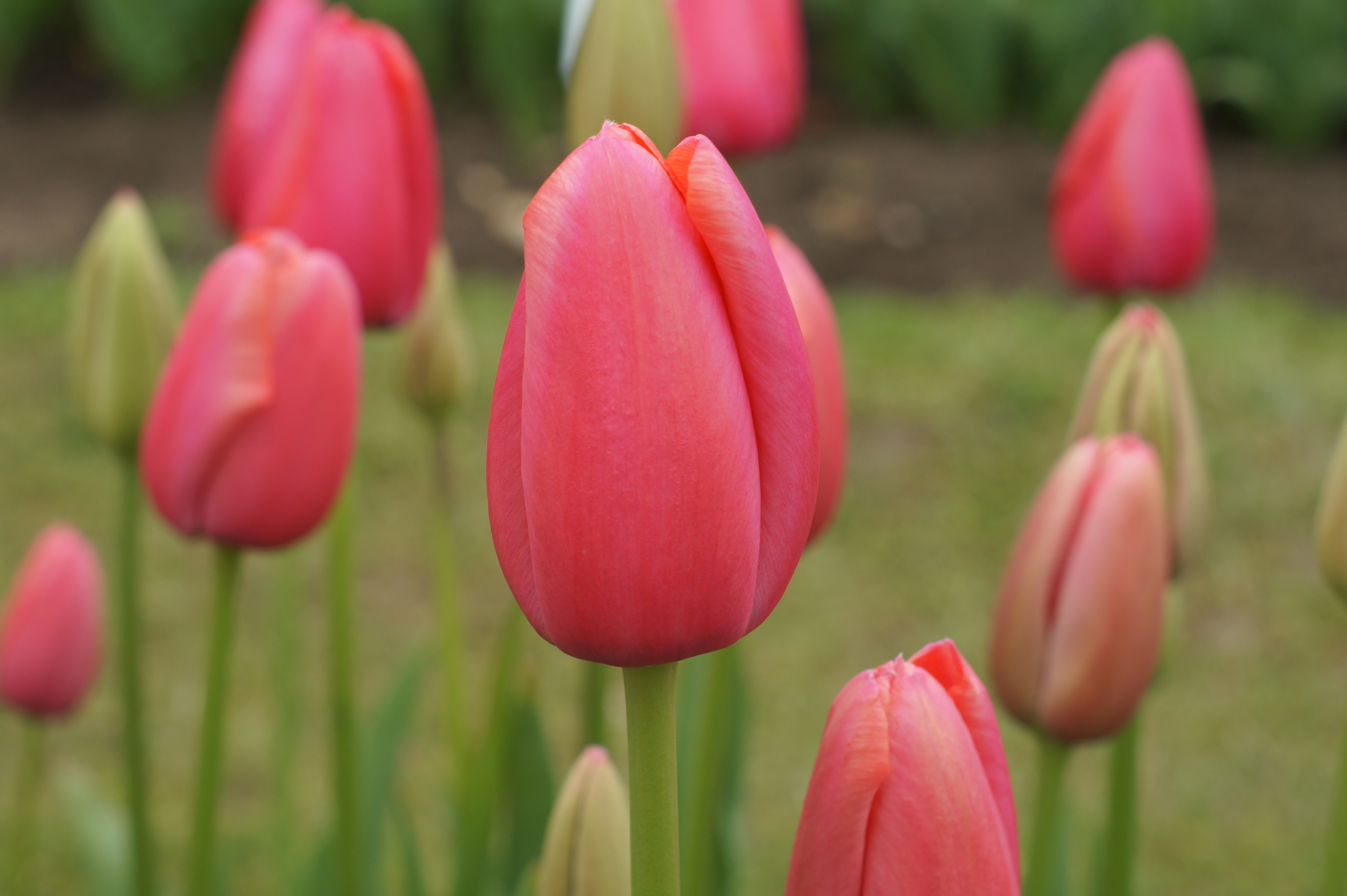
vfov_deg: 18.2
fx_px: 2805
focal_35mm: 75
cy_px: 448
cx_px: 674
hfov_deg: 27.0
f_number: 7.1
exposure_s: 1/80
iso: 200
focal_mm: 50
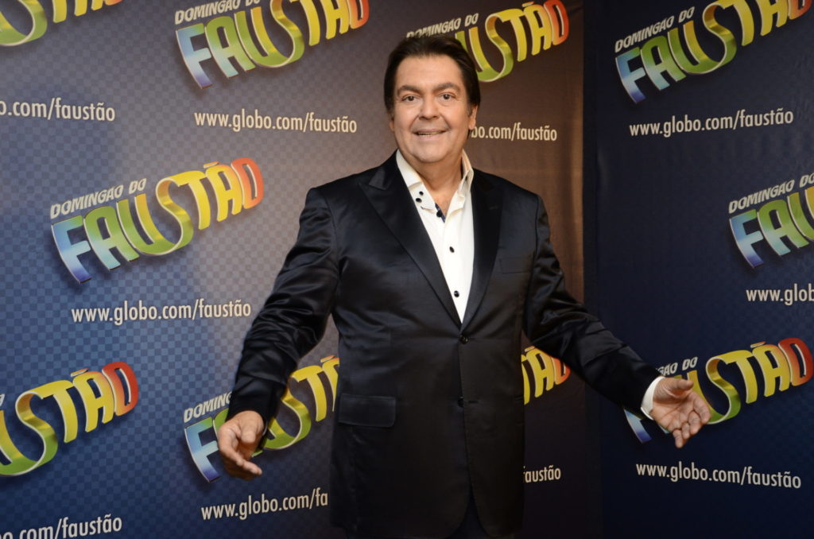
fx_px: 1286
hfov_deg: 35.1
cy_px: 270
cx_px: 407
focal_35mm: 57
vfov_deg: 23.7
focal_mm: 38
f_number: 5.6
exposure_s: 1/60
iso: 800
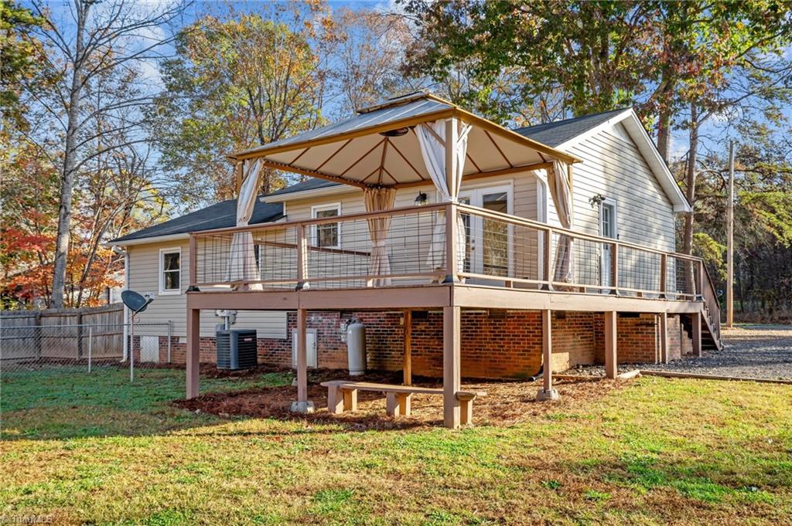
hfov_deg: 58.8
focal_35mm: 32
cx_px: 396
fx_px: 703
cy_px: 263
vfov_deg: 41.1
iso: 200
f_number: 8
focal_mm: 32
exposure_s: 1/160
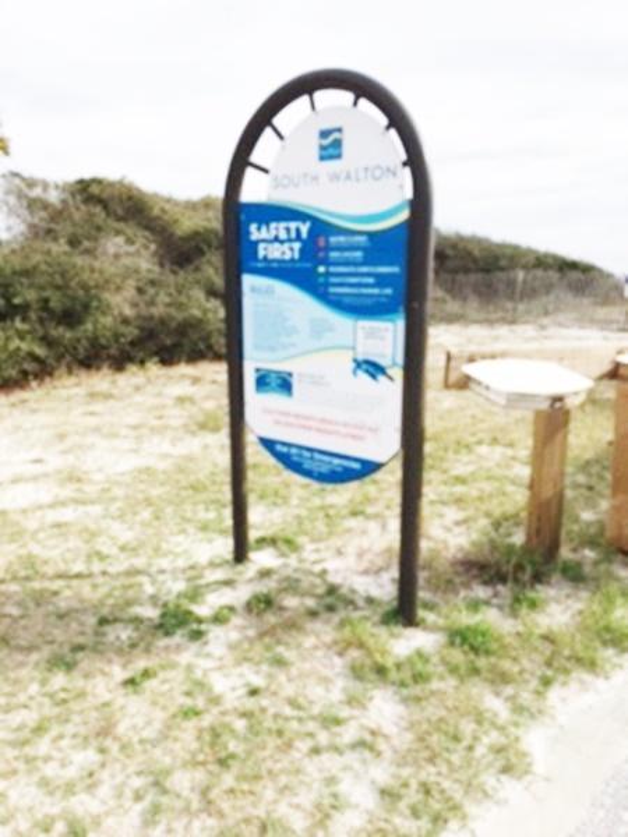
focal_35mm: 29
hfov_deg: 48.2
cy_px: 418
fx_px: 701
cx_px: 314
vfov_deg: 61.7
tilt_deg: -10.5
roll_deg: +0.7
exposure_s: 1/1637
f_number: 2.2
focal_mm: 4.15
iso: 25
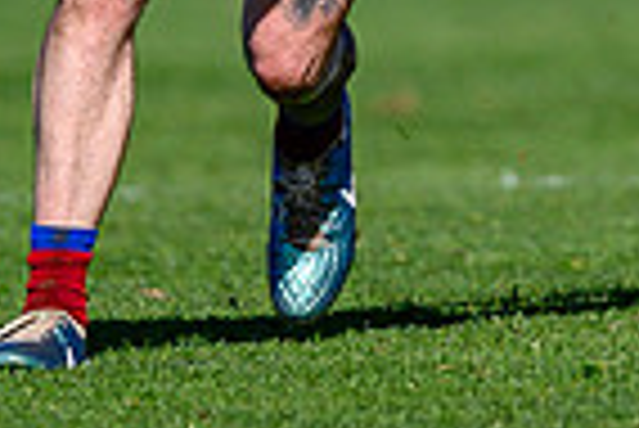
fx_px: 55862
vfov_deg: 0.4
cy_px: -361
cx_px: 440
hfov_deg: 0.7
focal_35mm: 3144
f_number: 4
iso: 125
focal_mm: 500
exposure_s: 1/2000
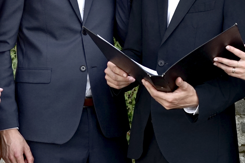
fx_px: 1272
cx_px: 109
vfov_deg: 7.3
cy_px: 22
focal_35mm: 187
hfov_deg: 11.0
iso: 1000
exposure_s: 1/200
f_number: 9
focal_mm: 70
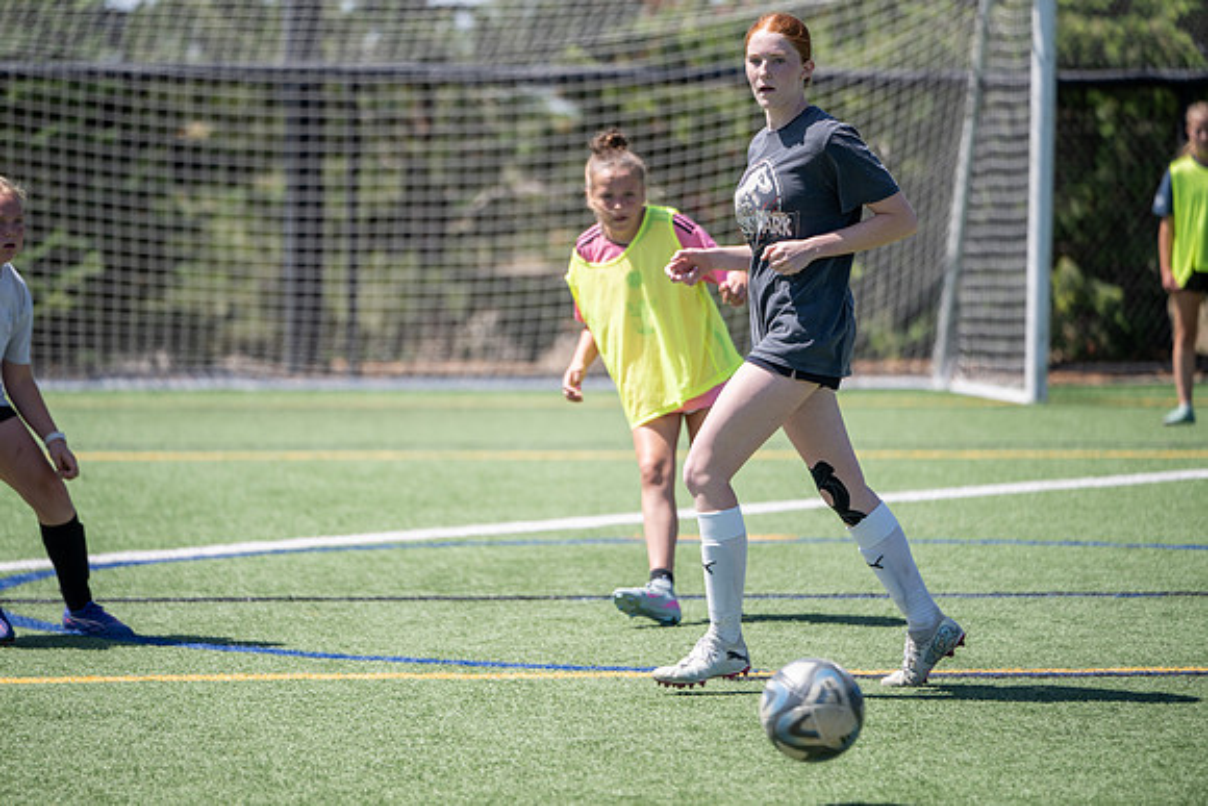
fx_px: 6041
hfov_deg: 11.4
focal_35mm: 180
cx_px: 604
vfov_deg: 7.6
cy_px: 403
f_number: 2.8
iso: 50
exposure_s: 1/800
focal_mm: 180
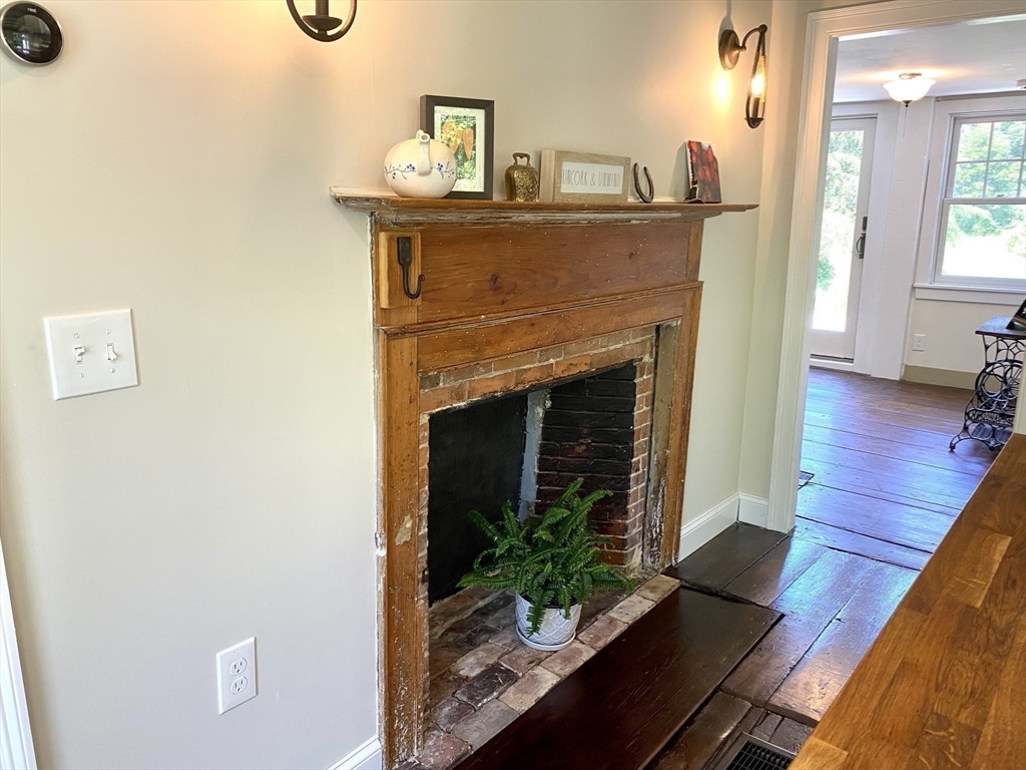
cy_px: 385
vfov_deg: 53.1
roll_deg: +0.4
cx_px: 513
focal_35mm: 26
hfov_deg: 67.3
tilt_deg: -14.1
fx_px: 771
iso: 100
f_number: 1.8
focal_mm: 4.25
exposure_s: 1/60
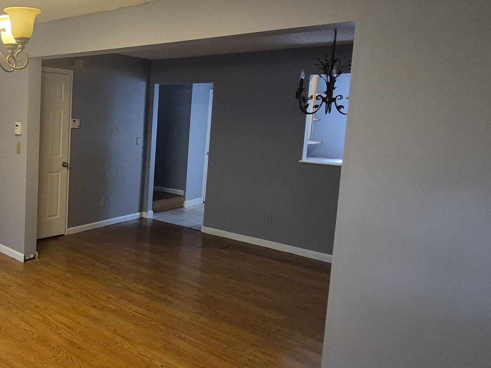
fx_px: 411
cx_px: 34
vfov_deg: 48.0
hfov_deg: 52.7
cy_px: 153
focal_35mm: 29
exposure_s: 1/60
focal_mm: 1.74
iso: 400
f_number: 2.2
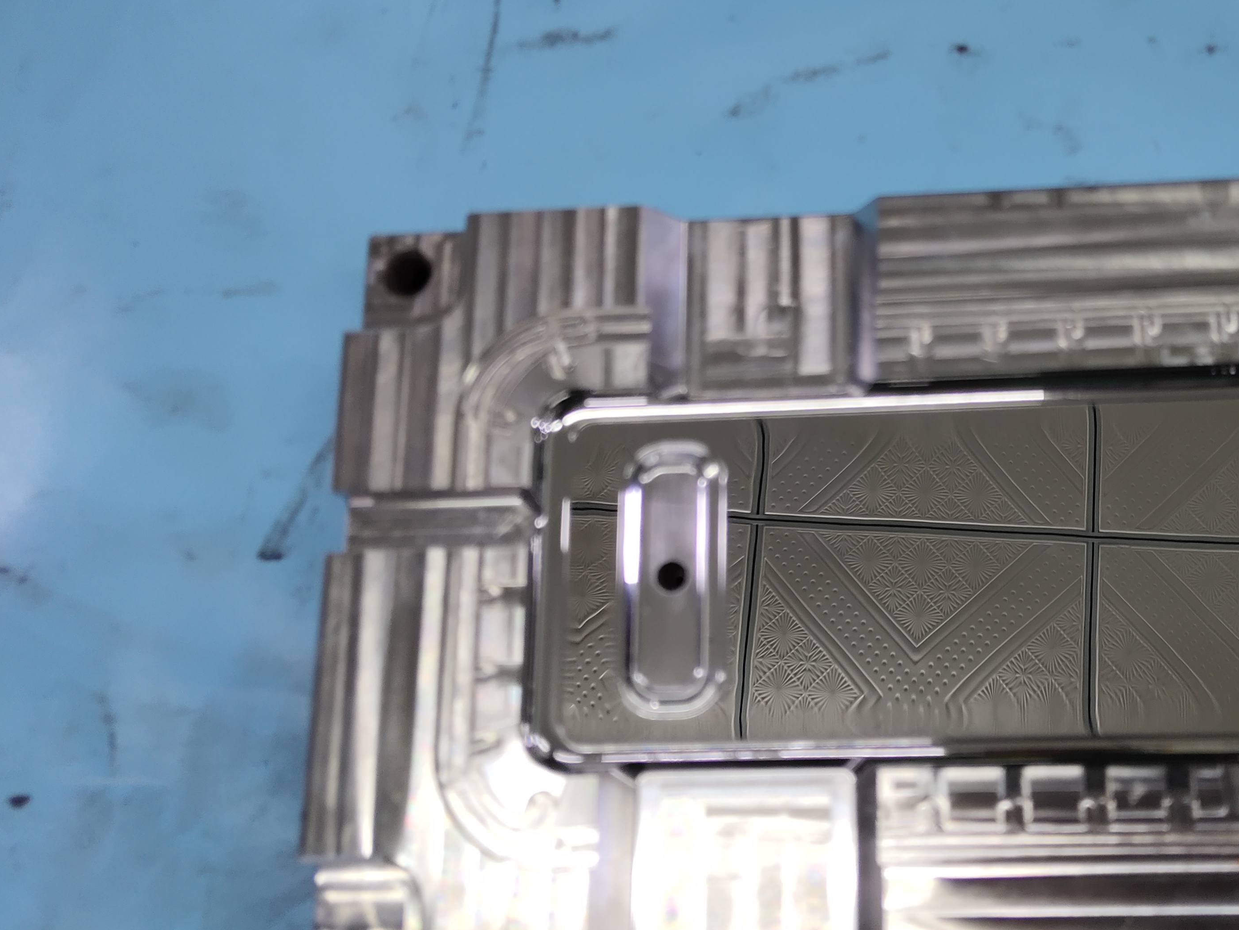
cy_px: 437
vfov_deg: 34.3
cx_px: 882
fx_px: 1503
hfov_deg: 43.8
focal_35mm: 42
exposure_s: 1/50
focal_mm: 4.27
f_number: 1.8
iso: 205
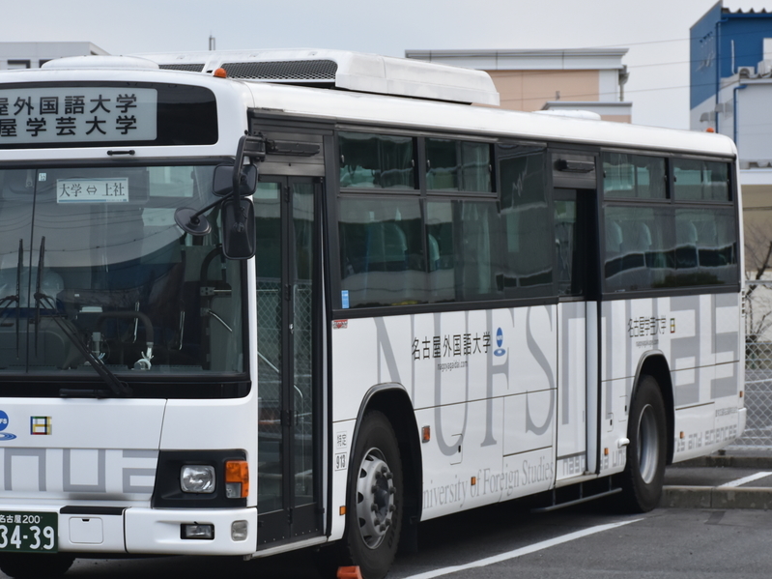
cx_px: 290
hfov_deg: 13.8
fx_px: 3189
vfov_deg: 10.4
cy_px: 314
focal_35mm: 143
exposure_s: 1/160
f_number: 5
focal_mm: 66
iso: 640
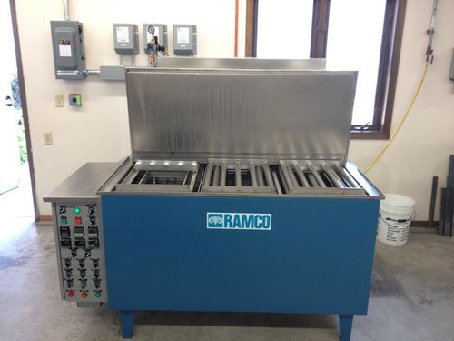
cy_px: 170
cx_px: 227
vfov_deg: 40.7
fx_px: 459
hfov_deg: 52.6
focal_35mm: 35
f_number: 2.4
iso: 80
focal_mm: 4.28
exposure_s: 1/20
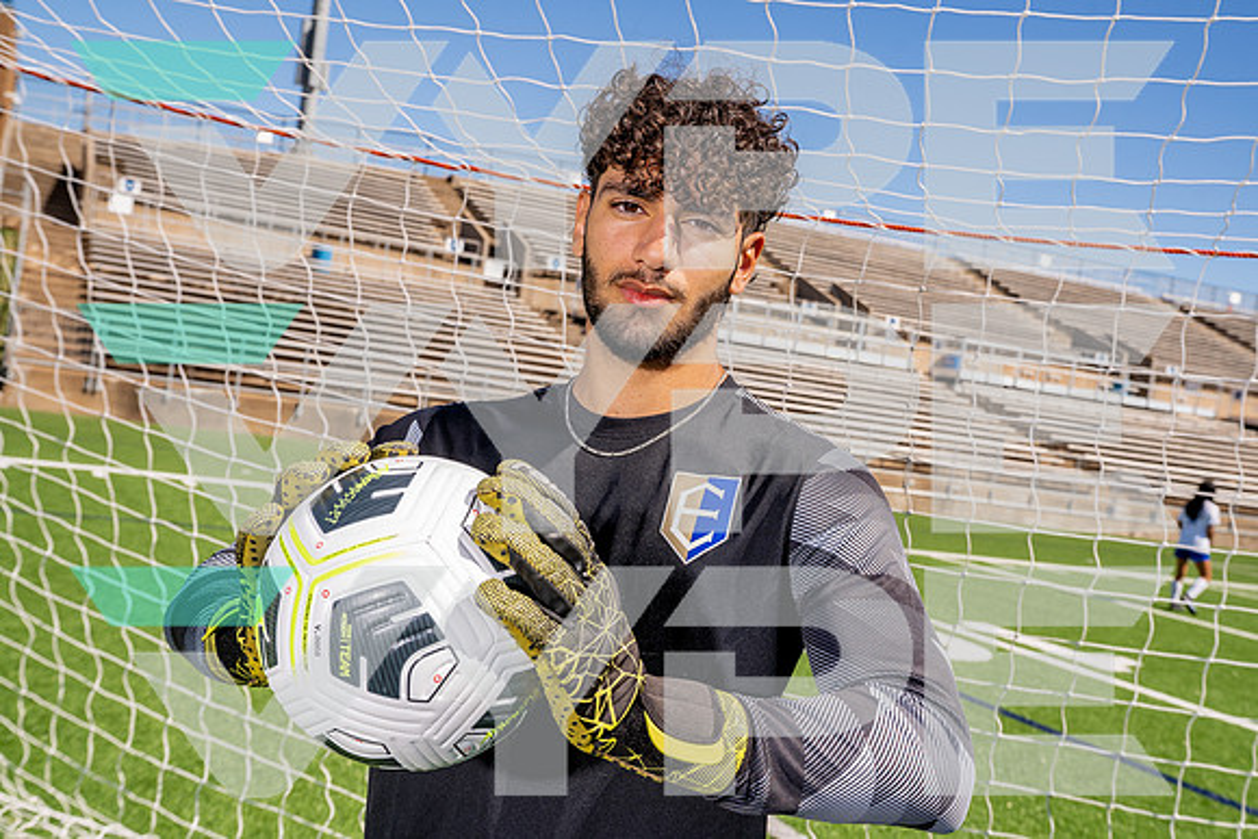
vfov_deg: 33.4
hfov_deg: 48.4
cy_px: 420
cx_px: 629
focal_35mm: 40
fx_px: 1398
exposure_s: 1/250
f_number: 8
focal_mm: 40
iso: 100
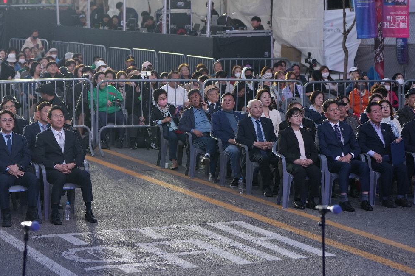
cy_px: 101
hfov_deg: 15.9
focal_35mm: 129
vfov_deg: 10.6
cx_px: 136
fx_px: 1487
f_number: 3.2
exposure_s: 1/250
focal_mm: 70
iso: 500
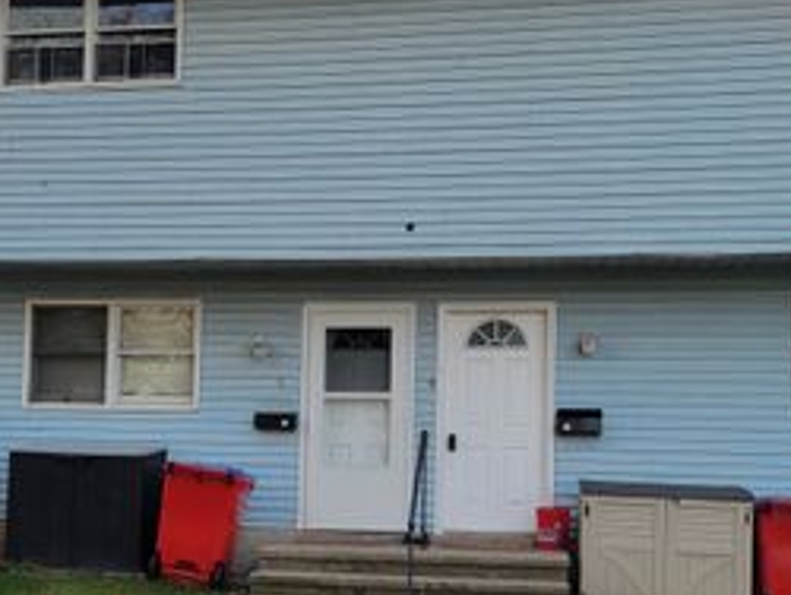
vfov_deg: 27.9
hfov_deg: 36.8
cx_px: 358
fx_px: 1189
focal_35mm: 52
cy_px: 394
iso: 40
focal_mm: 5.4
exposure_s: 1/606
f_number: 1.8
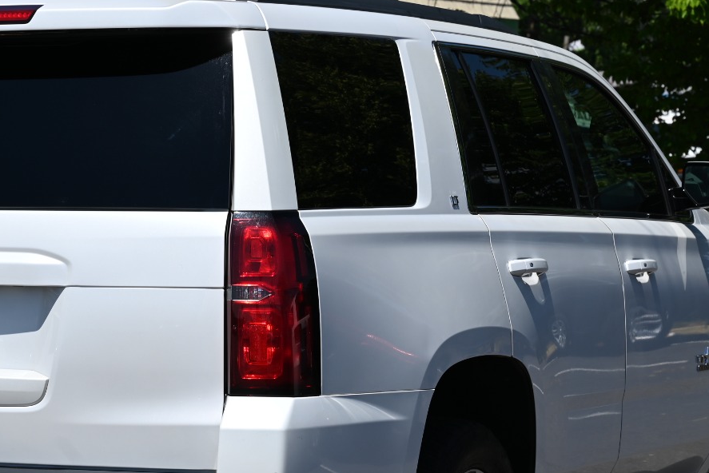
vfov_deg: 10.7
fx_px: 2522
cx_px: 211
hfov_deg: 16.0
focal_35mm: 128
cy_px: 334
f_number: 8
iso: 100
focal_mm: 70
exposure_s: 1/500
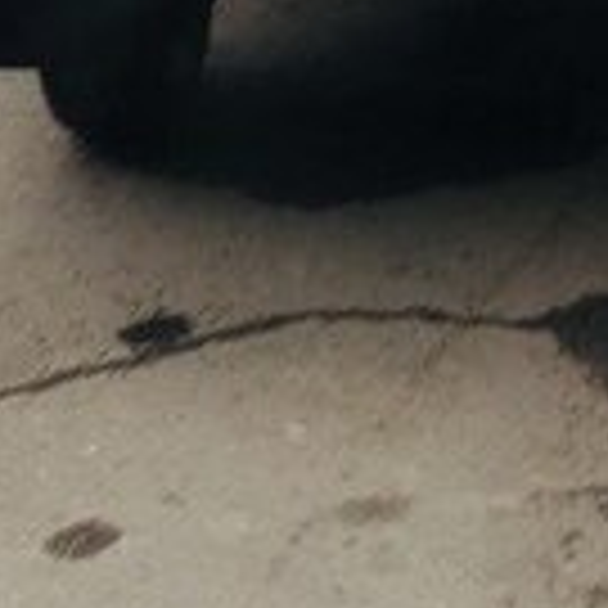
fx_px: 1868
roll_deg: +0.7
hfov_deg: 18.0
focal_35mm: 94
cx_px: 603
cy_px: -342
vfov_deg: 16.6
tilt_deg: -8.6
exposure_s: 1/33
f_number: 2.2
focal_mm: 4.15
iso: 40
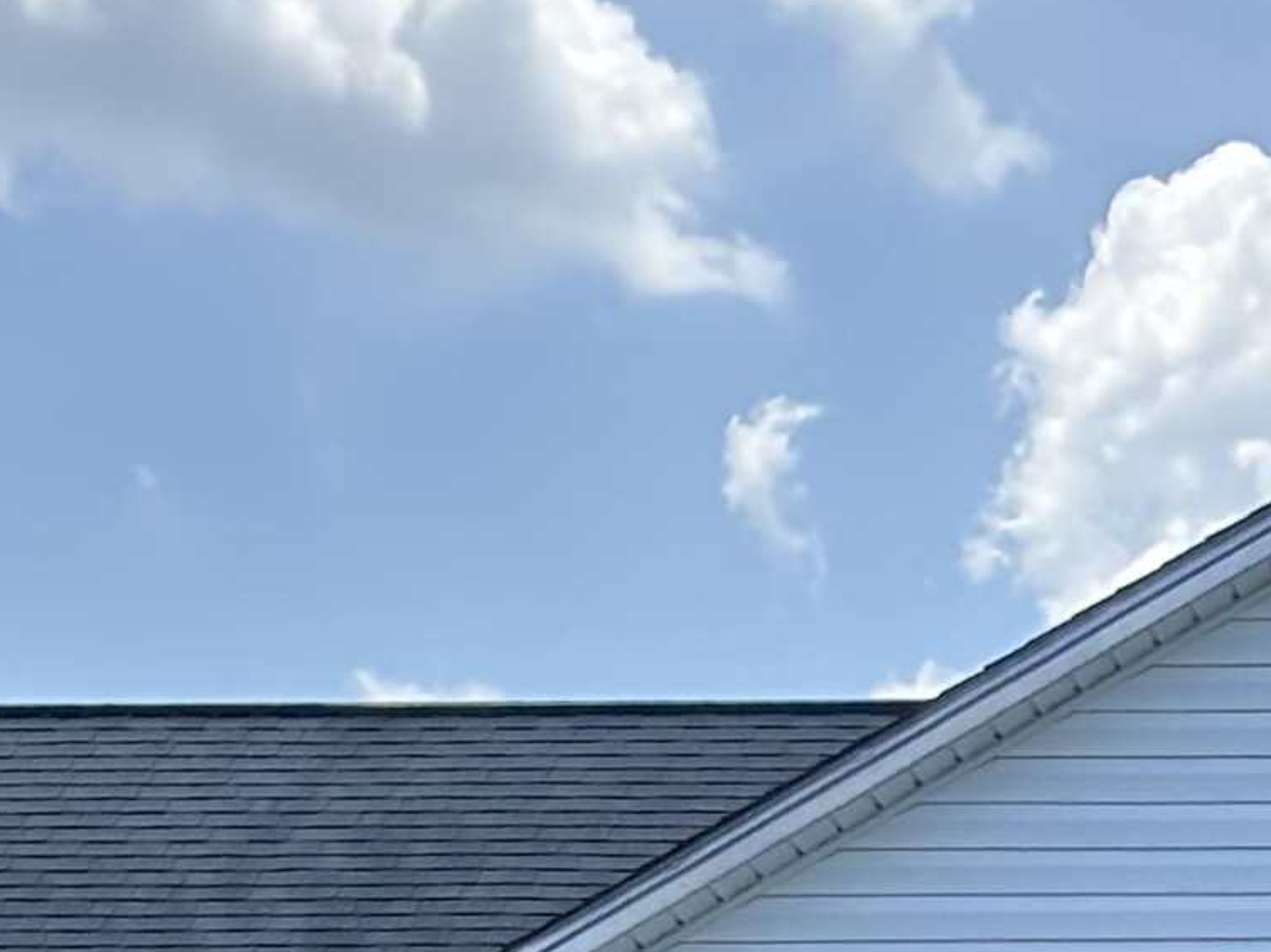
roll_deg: +0.5
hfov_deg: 9.1
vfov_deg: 6.8
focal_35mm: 212
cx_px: 1787
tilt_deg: +2.4
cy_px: 1852
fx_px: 7782
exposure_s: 1/1127
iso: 32
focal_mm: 5.96
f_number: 1.6
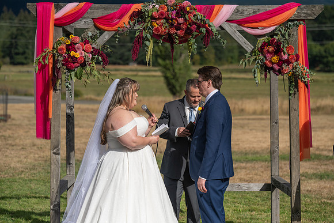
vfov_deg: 11.8
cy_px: 112
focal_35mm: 116
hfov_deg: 17.6
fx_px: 1076
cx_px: 167
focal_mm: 116
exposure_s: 1/8000
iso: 400
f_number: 4.5
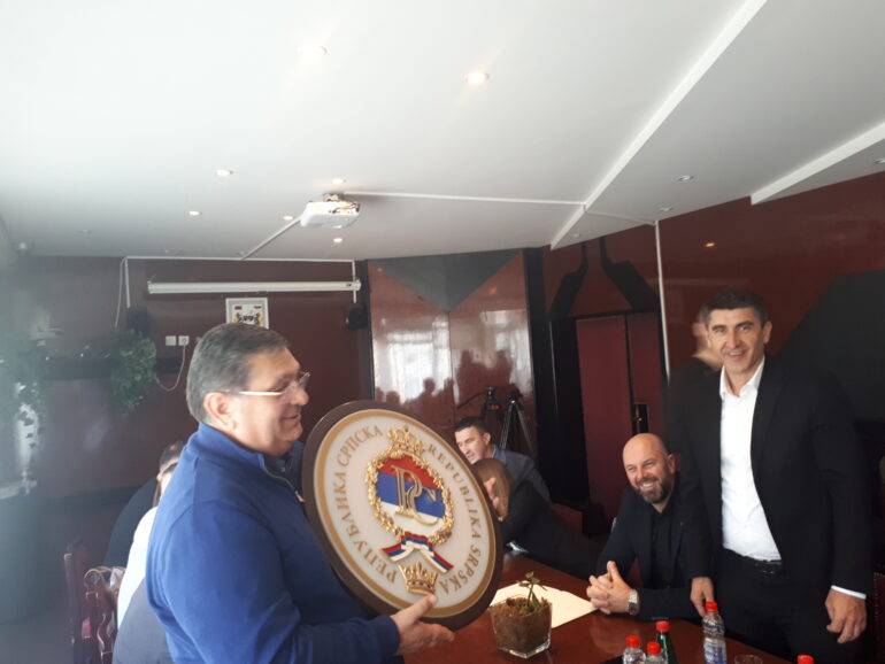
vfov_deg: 51.4
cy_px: 332
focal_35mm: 27
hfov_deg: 65.3
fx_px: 691
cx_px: 442
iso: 160
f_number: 1.9
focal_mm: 3.6
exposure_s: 1/20
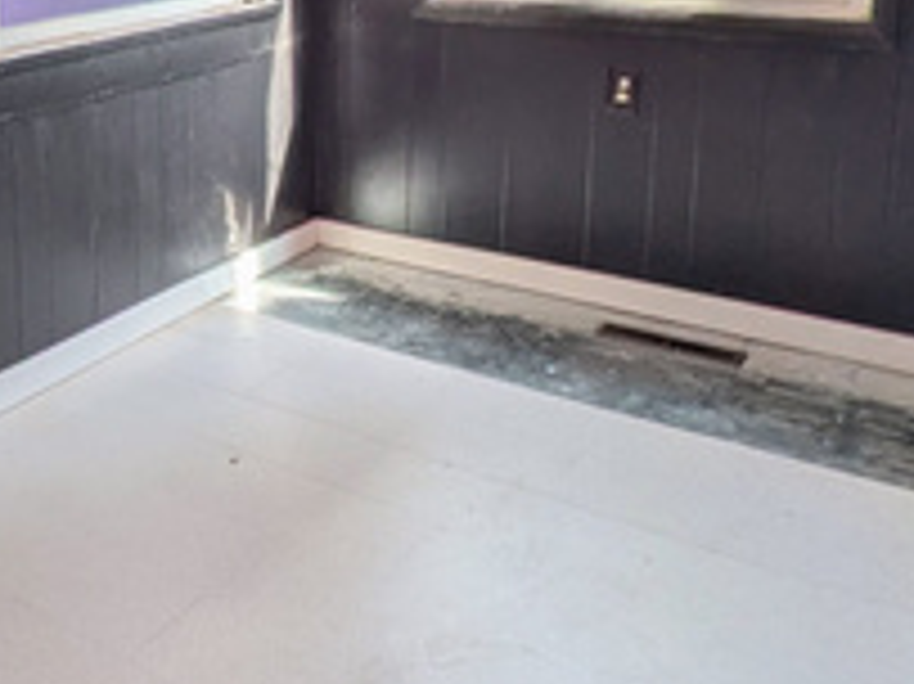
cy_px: 99
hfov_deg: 43.2
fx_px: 1082
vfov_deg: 33.6
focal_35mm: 41
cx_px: 158
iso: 32
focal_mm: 1.54
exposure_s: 1/87.9
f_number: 2.2
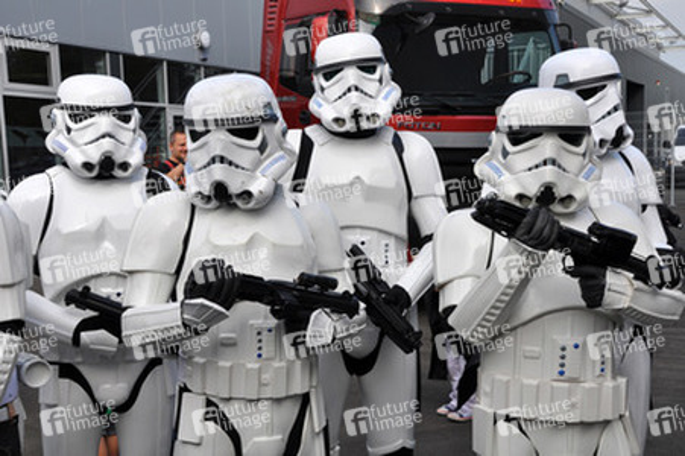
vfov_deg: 28.0
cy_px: 228
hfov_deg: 41.1
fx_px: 913
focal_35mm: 48
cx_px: 342
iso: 200
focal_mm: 32
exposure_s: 1/320
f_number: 9
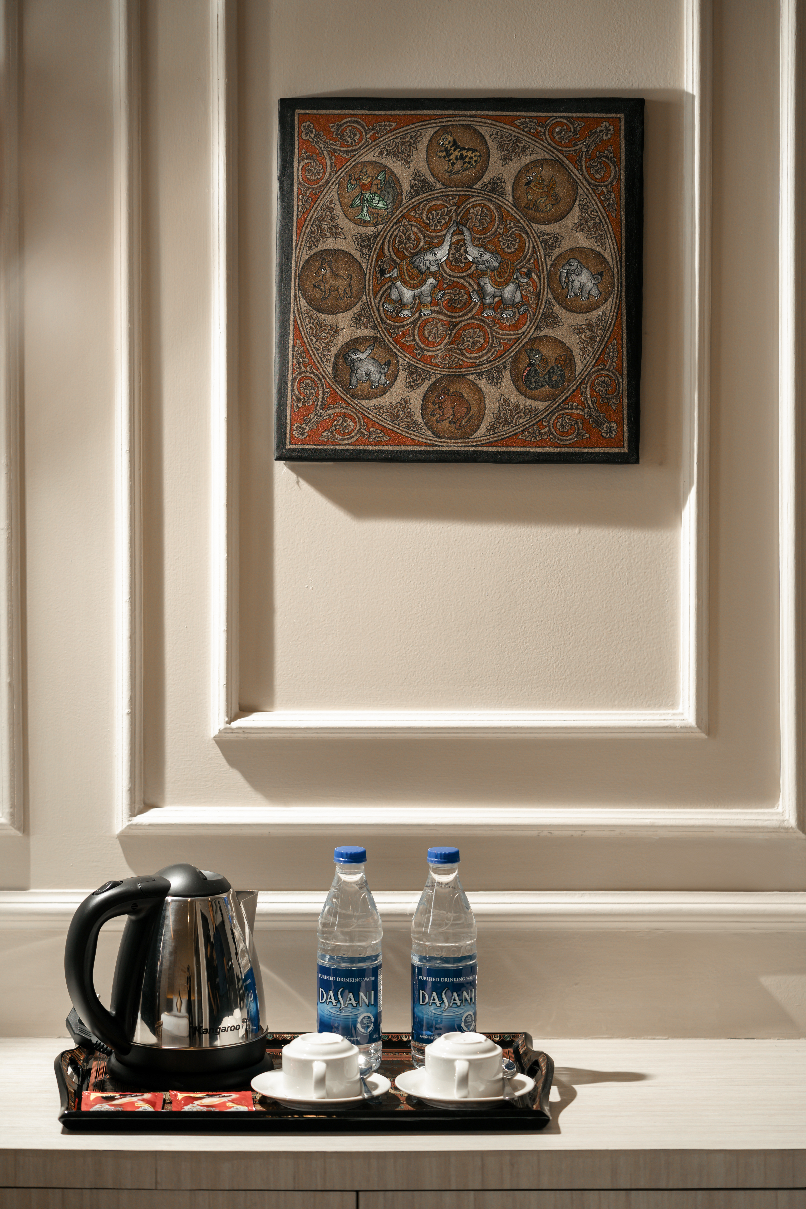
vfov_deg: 20.4
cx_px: 403
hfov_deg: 13.7
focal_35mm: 100
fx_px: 3358
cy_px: 604
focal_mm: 100
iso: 250
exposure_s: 1/200
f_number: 2.8
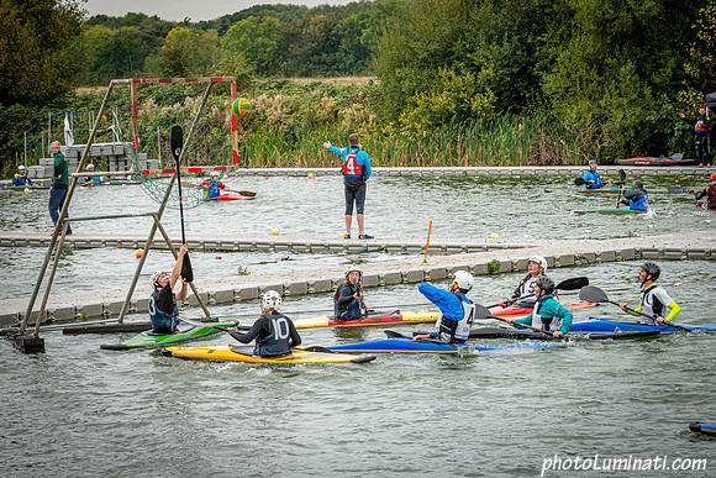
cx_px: 316
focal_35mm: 151
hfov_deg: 13.6
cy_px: 288
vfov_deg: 9.1
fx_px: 3003
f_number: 6.3
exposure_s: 1/3200
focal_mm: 125
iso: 2500
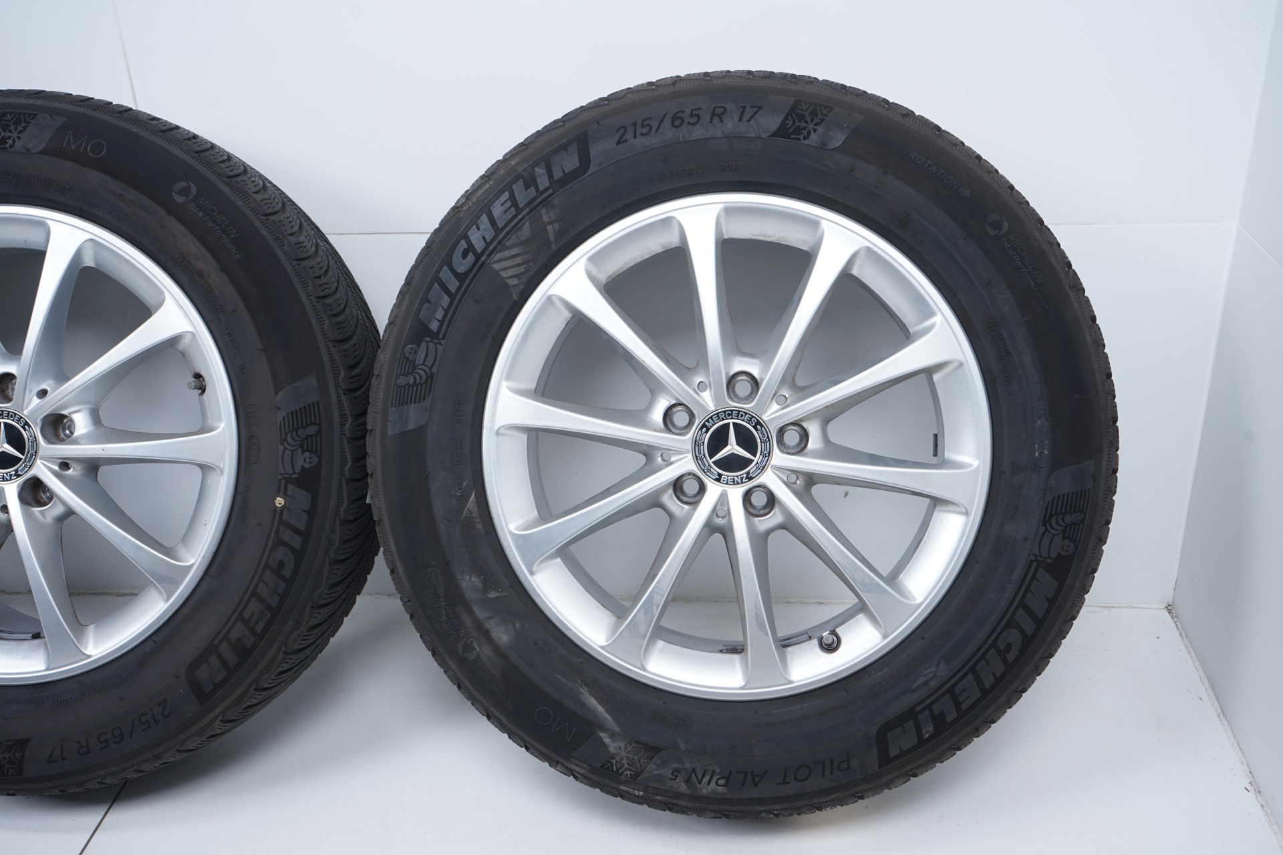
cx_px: 642
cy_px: 428
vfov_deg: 37.9
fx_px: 1247
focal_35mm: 35
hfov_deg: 54.4
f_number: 8
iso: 200
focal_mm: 35
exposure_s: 1/125
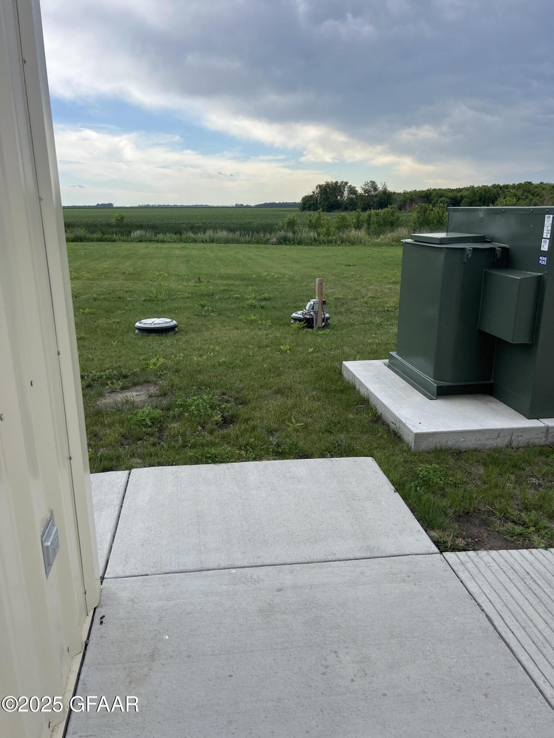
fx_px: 555
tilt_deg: -11.9
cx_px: 277
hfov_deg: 53.1
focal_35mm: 26
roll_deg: -1.7
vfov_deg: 67.3
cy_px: 369
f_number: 1.5
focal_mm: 5.7
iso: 50
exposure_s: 1/1669
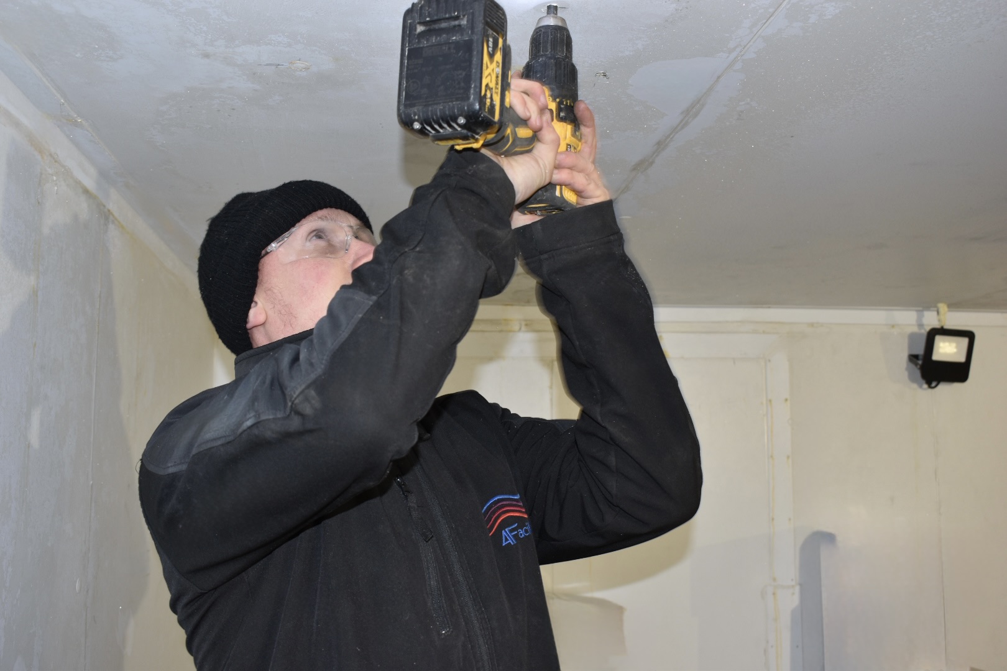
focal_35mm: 38
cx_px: 504
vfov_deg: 35.5
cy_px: 336
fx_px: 1049
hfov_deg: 51.3
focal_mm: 25
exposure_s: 1/30
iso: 200
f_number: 5.6
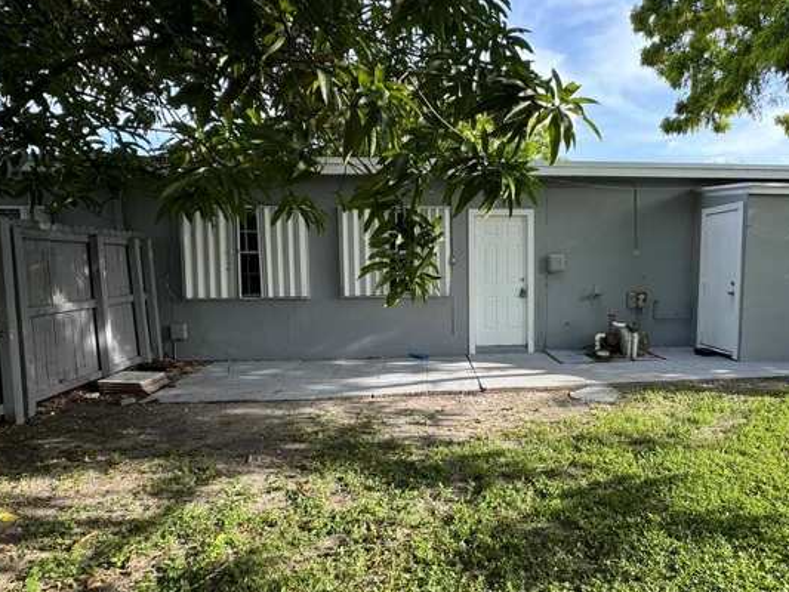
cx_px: 477
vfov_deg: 63.5
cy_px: 302
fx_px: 479
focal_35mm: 21
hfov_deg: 78.0
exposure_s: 1/273
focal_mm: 2.22
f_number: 2.2
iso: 40
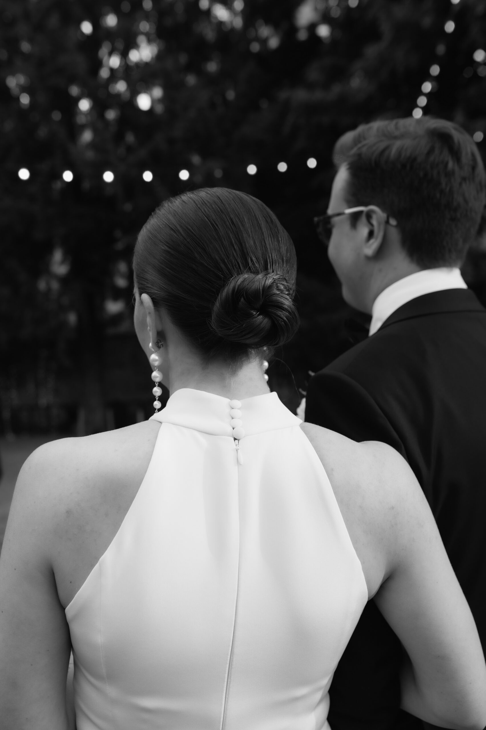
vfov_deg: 54.5
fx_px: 710
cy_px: 365
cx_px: 243
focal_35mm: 35
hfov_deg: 37.8
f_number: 4.5
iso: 320
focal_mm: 35
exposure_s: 1/250
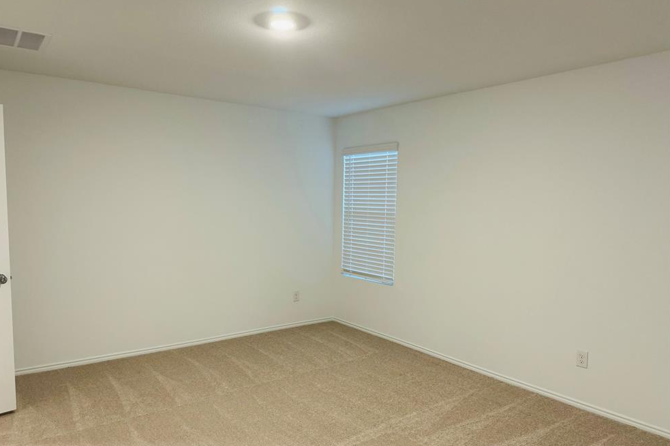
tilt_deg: -5.9
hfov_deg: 69.4
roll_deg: -1.1
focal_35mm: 26
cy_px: 244
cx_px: 324
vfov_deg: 49.5
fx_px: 484
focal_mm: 6.86
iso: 250
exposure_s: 1/60
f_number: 1.78
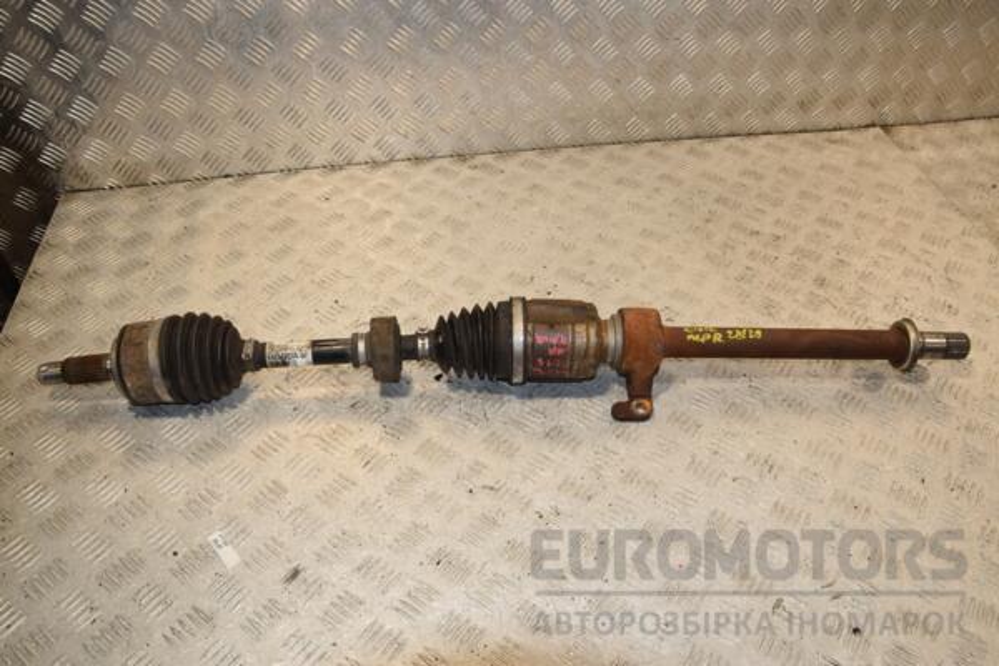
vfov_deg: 47.9
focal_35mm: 27
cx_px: 500
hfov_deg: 67.4
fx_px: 749
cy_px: 333
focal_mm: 18
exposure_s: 1/200
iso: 800
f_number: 10
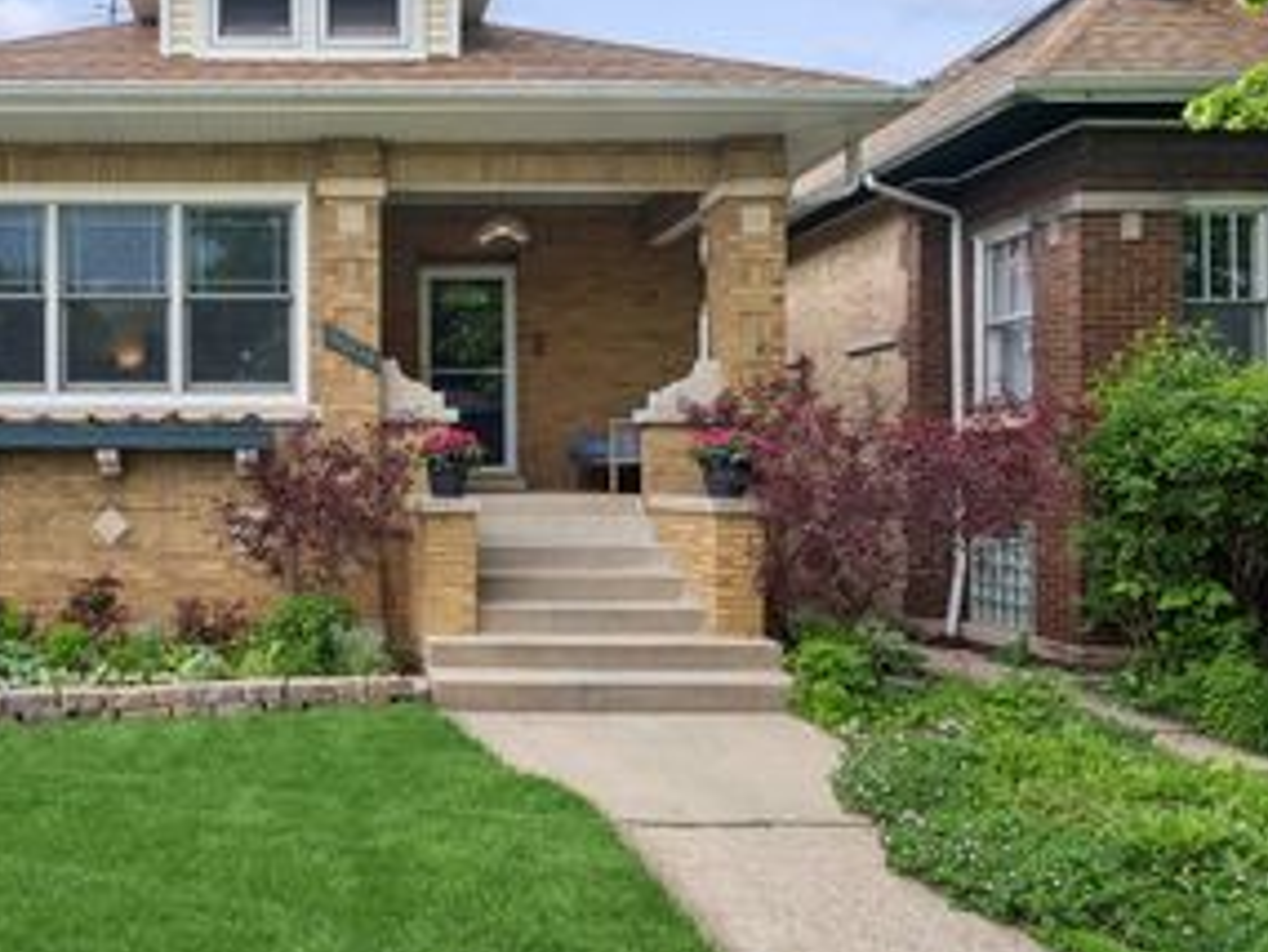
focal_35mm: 27
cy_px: 340
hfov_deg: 62.3
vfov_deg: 50.7
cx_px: 347
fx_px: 989
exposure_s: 1/320
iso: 500
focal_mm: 16
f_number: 8
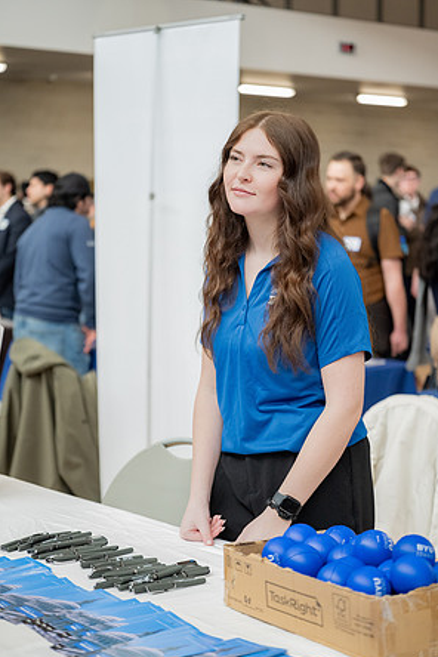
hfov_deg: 19.2
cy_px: 331
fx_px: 1296
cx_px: 220
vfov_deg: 28.5
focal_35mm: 71
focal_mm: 70
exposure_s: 1/500
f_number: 2.8
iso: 1600
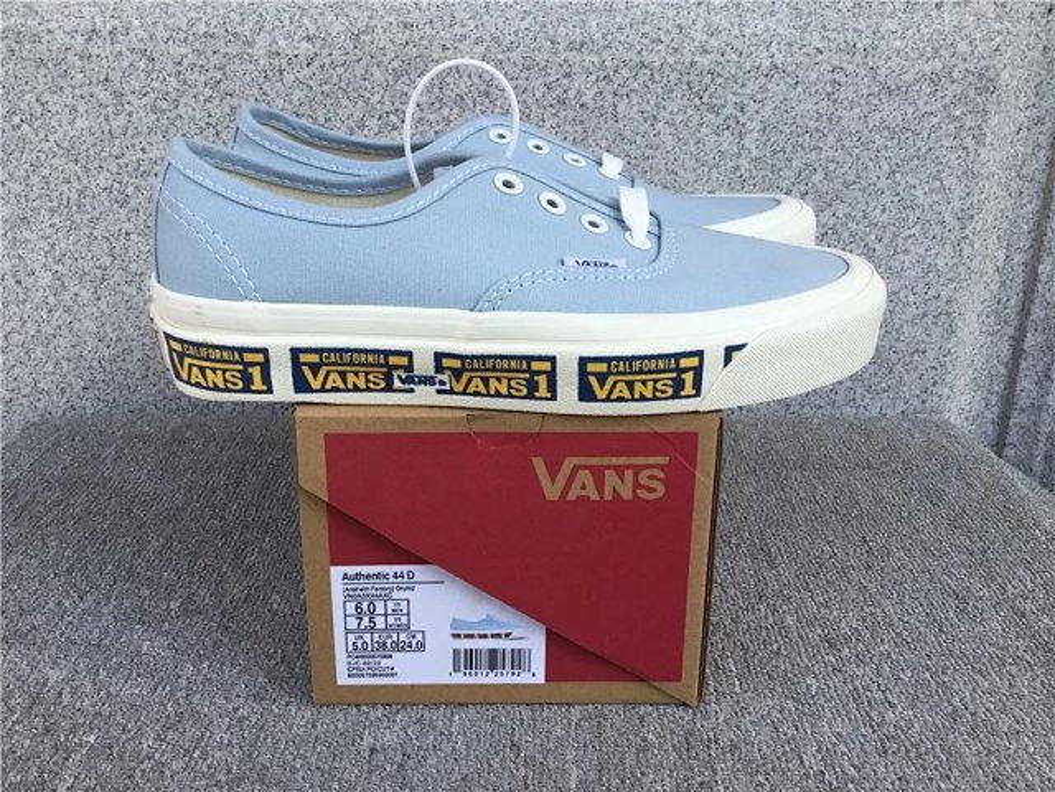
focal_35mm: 31
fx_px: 945
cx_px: 528
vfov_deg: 45.4
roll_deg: -0.9
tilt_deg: -19.2
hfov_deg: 58.4
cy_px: 396
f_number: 2.4
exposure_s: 1/306
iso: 25
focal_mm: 3.3
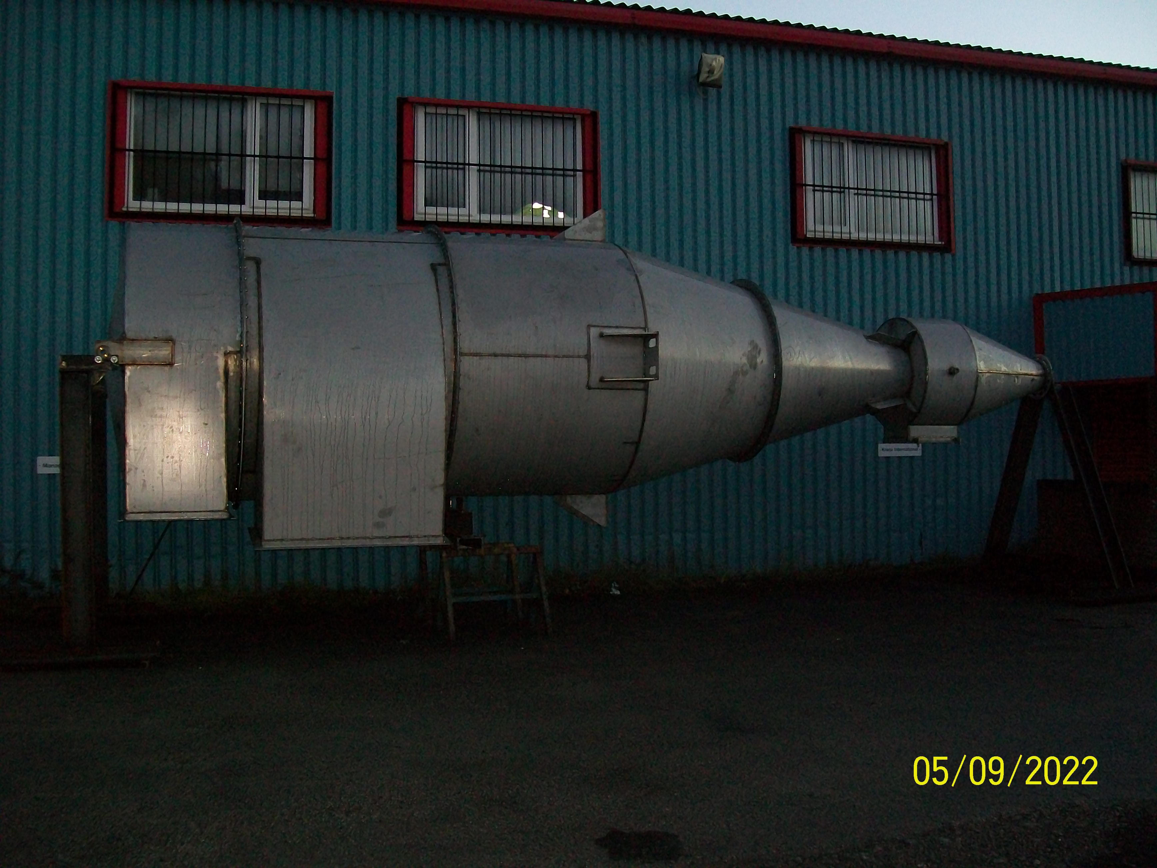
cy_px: 434
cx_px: 578
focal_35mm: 36
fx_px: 1203
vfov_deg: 39.7
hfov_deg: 51.4
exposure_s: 1/60
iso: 160
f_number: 2.7
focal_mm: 6
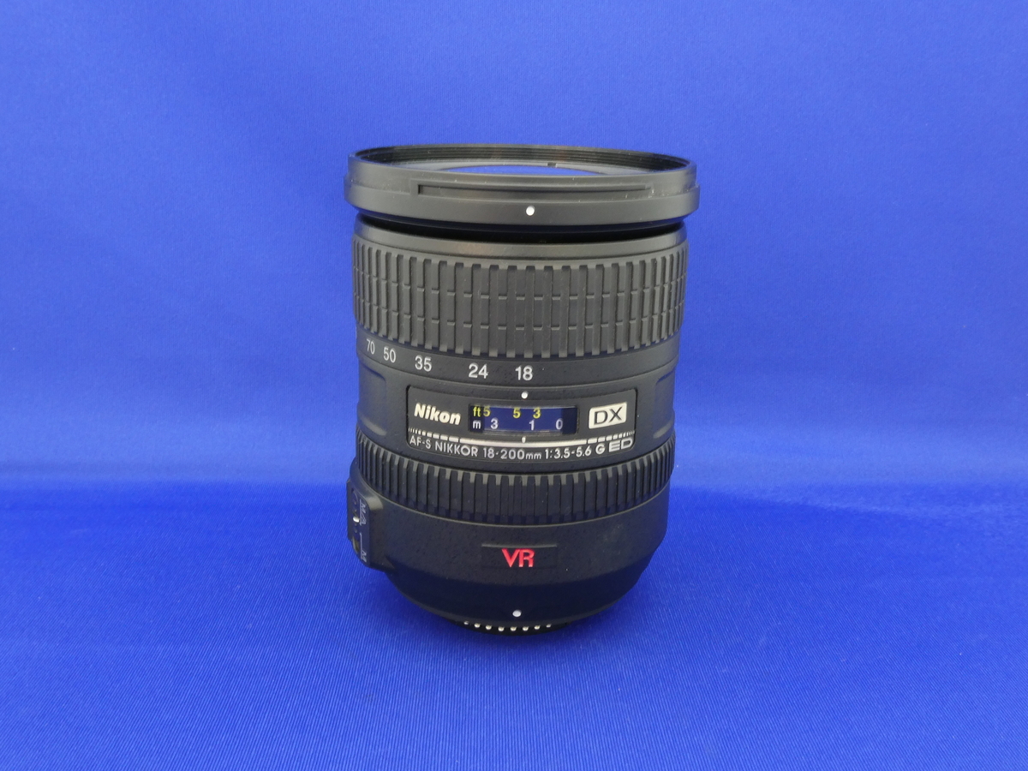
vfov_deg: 40.7
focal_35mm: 35
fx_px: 1039
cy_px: 386
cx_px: 514
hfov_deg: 52.6
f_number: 8
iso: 200
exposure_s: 1
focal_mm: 6.3
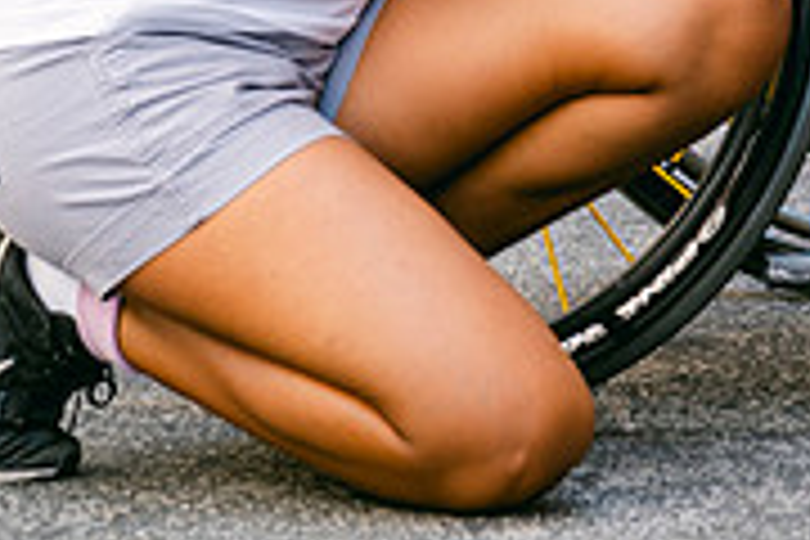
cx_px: 606
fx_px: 13814
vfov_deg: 2.2
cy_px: -286
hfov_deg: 3.4
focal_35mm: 614
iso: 160
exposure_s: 1/125
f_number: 2.8
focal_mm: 124.3
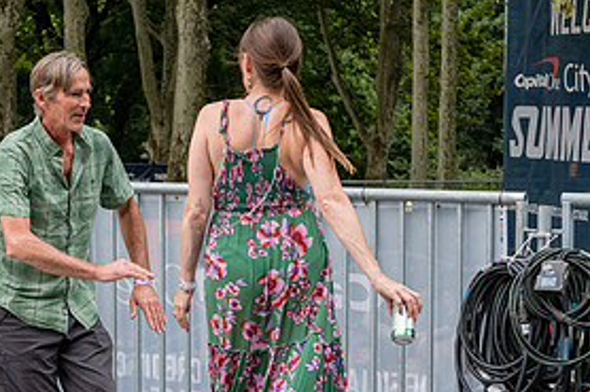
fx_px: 1851
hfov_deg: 18.1
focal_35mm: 113
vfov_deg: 12.1
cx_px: 197
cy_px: 234
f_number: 4
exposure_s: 1/250
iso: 2000
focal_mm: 52
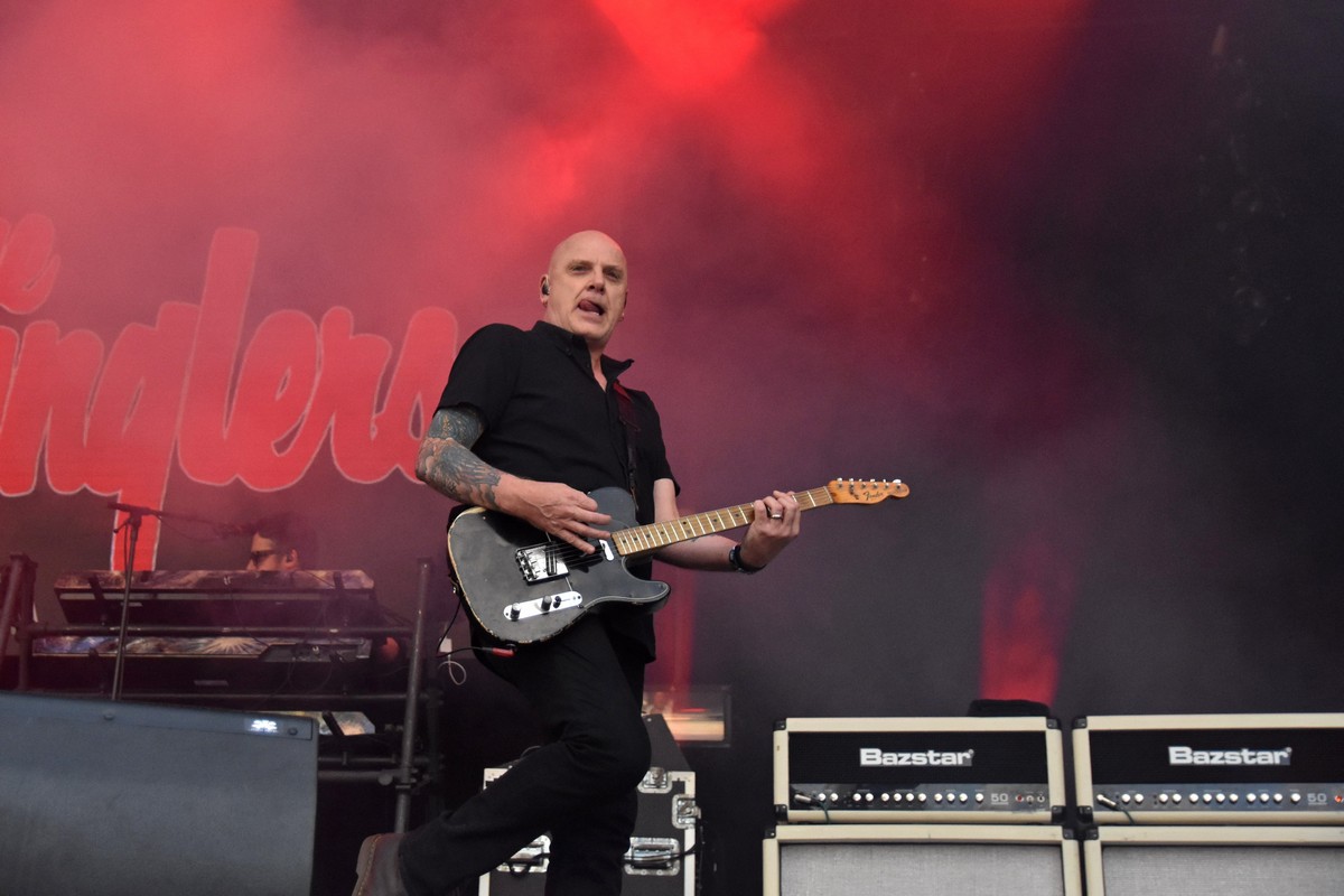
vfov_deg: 28.1
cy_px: 448
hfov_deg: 41.1
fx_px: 1792
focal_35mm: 48
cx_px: 672
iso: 2000
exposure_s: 1/6400
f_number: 2.8
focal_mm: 32
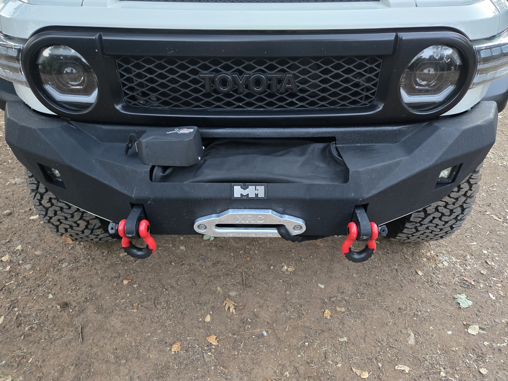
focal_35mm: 23
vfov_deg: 58.9
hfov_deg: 73.9
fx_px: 338
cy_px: 190
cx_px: 254
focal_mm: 5.4
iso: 640
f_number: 1.8
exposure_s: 1/60
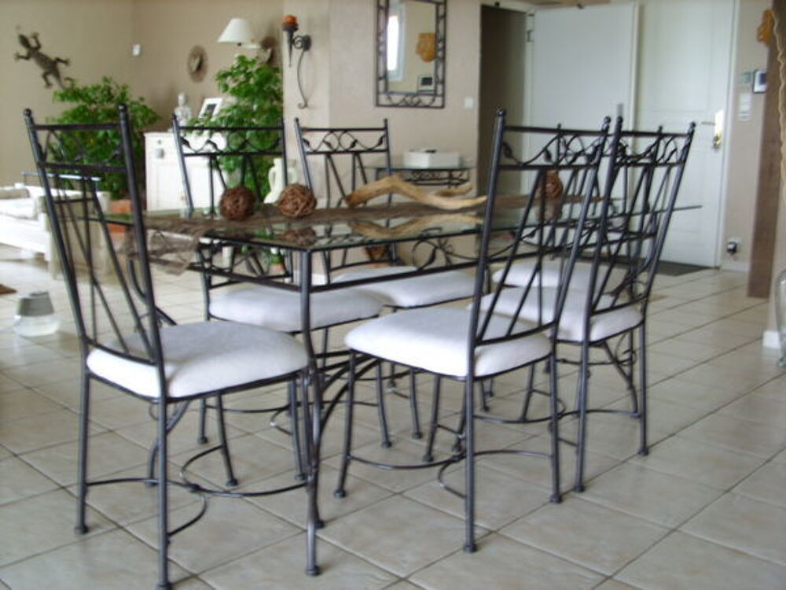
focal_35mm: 38
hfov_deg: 49.0
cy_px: 295
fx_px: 863
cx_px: 393
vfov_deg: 37.7
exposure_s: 1/4
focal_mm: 7.8
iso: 50
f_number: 2.8
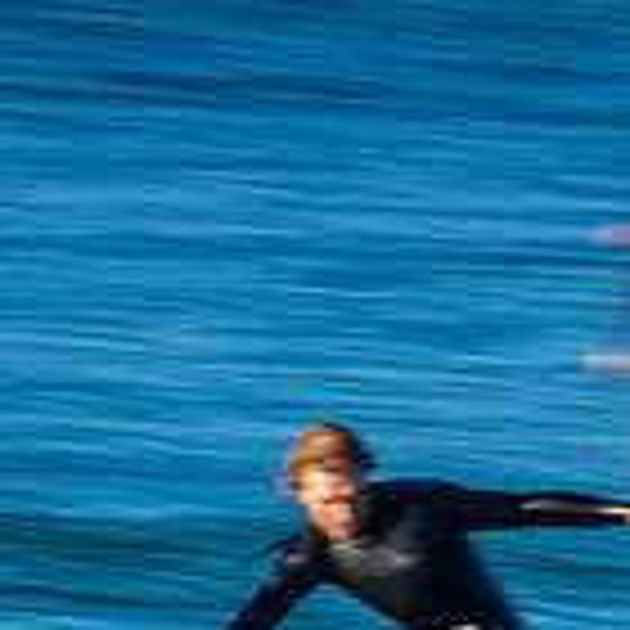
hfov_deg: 0.7
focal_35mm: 2641
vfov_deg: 0.7
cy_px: 727
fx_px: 54380
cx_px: 441
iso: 100
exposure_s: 1/20
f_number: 22
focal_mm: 500
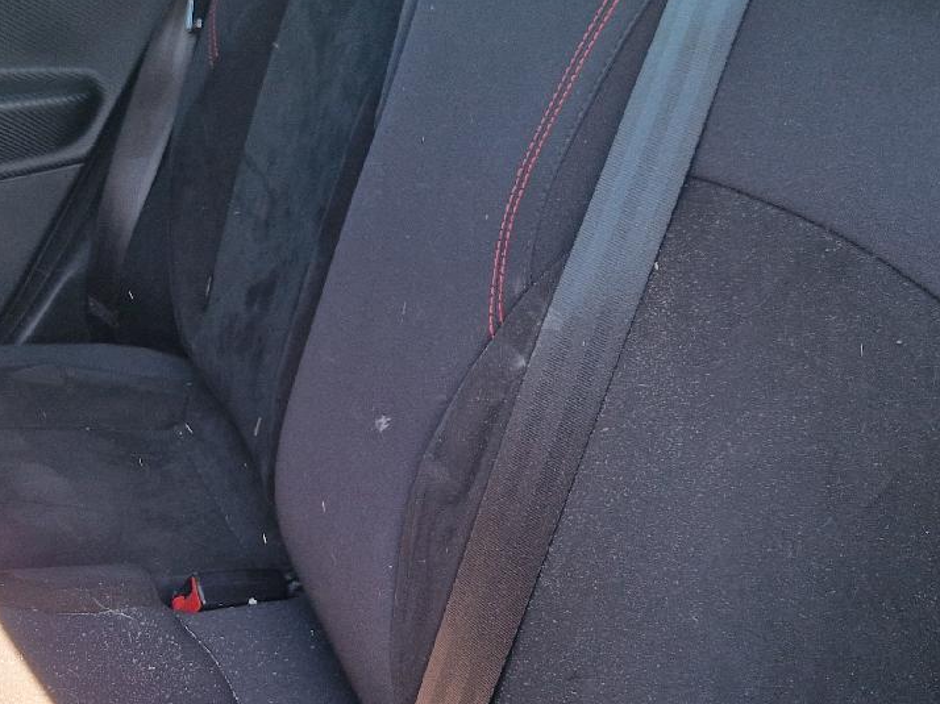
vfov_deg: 25.2
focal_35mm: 58
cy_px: 371
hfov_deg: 32.7
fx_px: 1574
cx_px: 251
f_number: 1.8
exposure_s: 1/100
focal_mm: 5.4
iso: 50
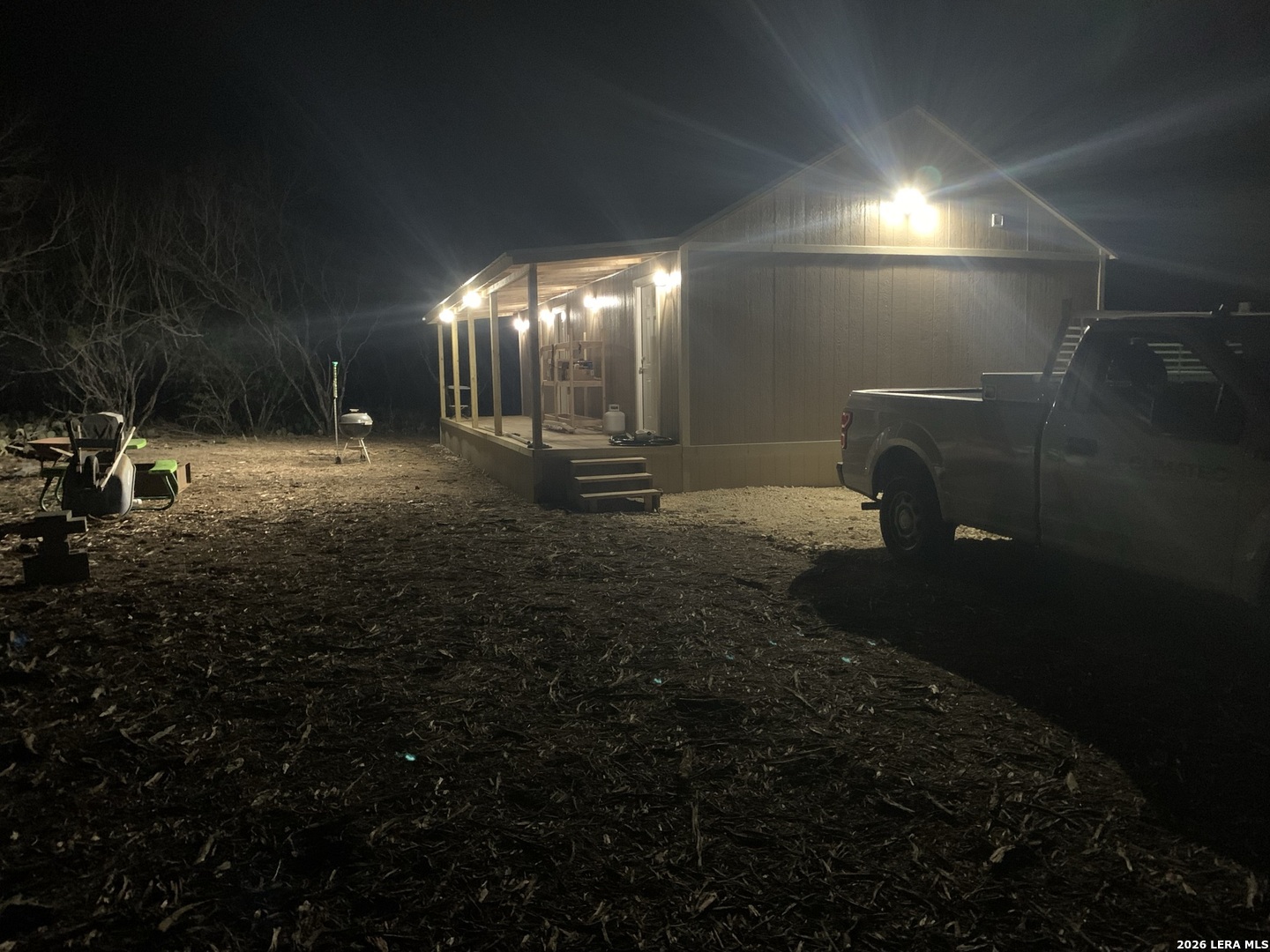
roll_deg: +1.3
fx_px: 954
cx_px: 635
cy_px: 476
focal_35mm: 26
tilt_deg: -6.7
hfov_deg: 67.3
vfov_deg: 53.1
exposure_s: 1/15
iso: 800
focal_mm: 4.25
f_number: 1.8
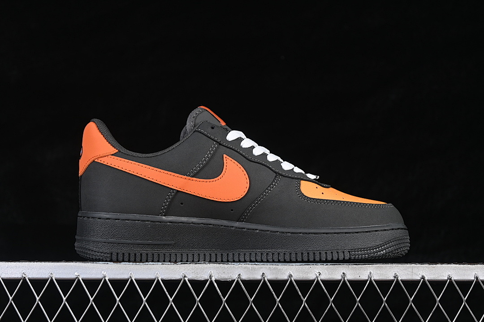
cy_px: 161
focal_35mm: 75
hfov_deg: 27.0
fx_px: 1008
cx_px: 242
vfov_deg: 18.2
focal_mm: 50
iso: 160
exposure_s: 1/60
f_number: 6.3
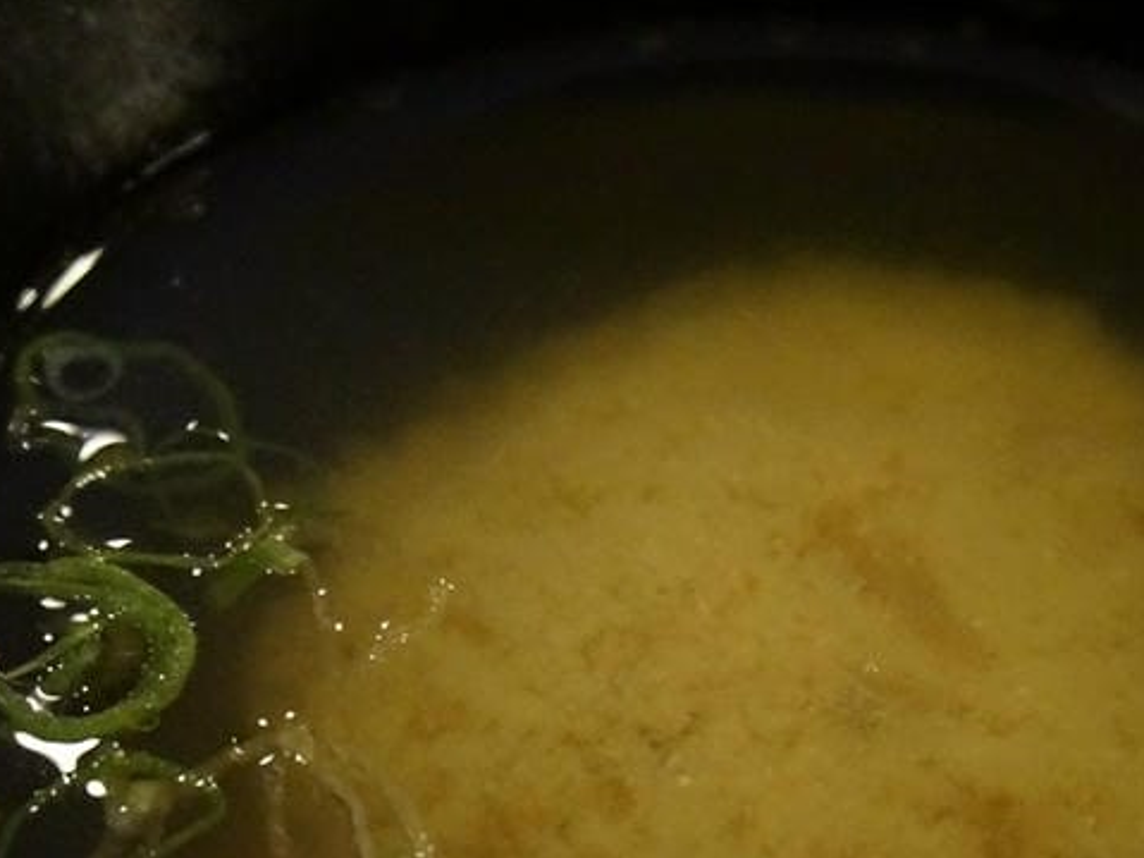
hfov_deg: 21.7
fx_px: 2980
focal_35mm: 90
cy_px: 669
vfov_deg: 16.3
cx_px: 638
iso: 3200
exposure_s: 1/50
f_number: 4.5
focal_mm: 25
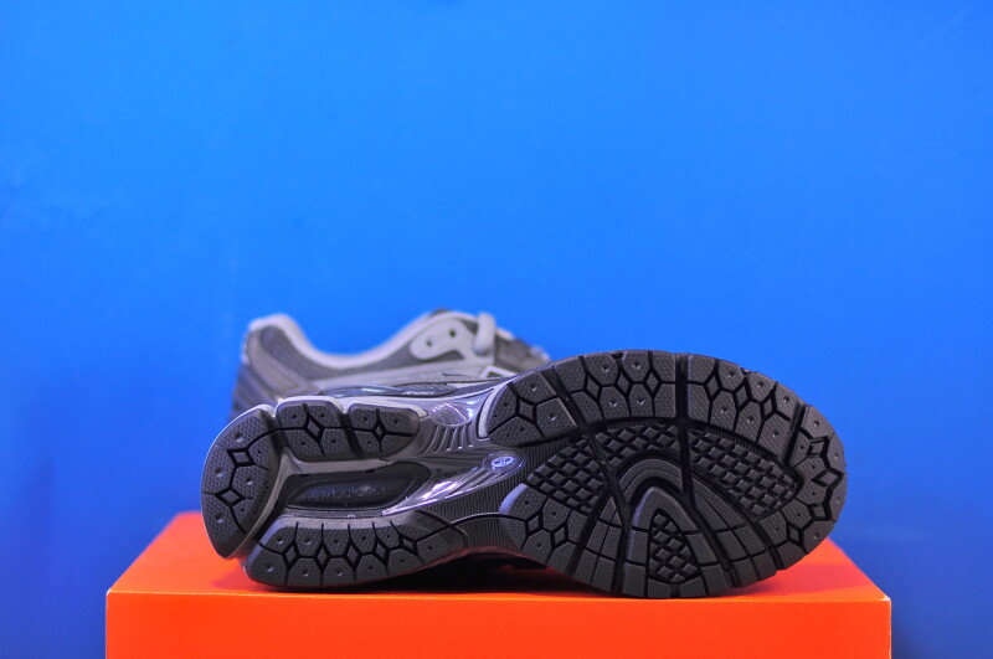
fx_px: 2066
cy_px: 330
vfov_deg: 18.1
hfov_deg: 27.0
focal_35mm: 75
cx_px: 496
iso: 250
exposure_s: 1/320
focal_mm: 50
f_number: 2
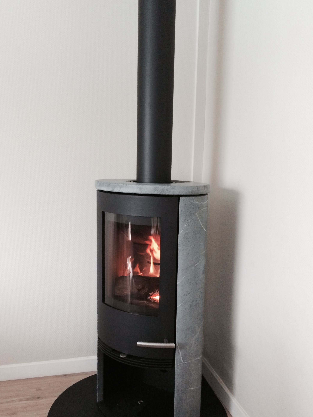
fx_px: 422
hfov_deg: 40.7
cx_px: 145
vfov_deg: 52.5
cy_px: 233
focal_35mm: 35
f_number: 2.2
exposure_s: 1/30
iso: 200
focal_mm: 4.12
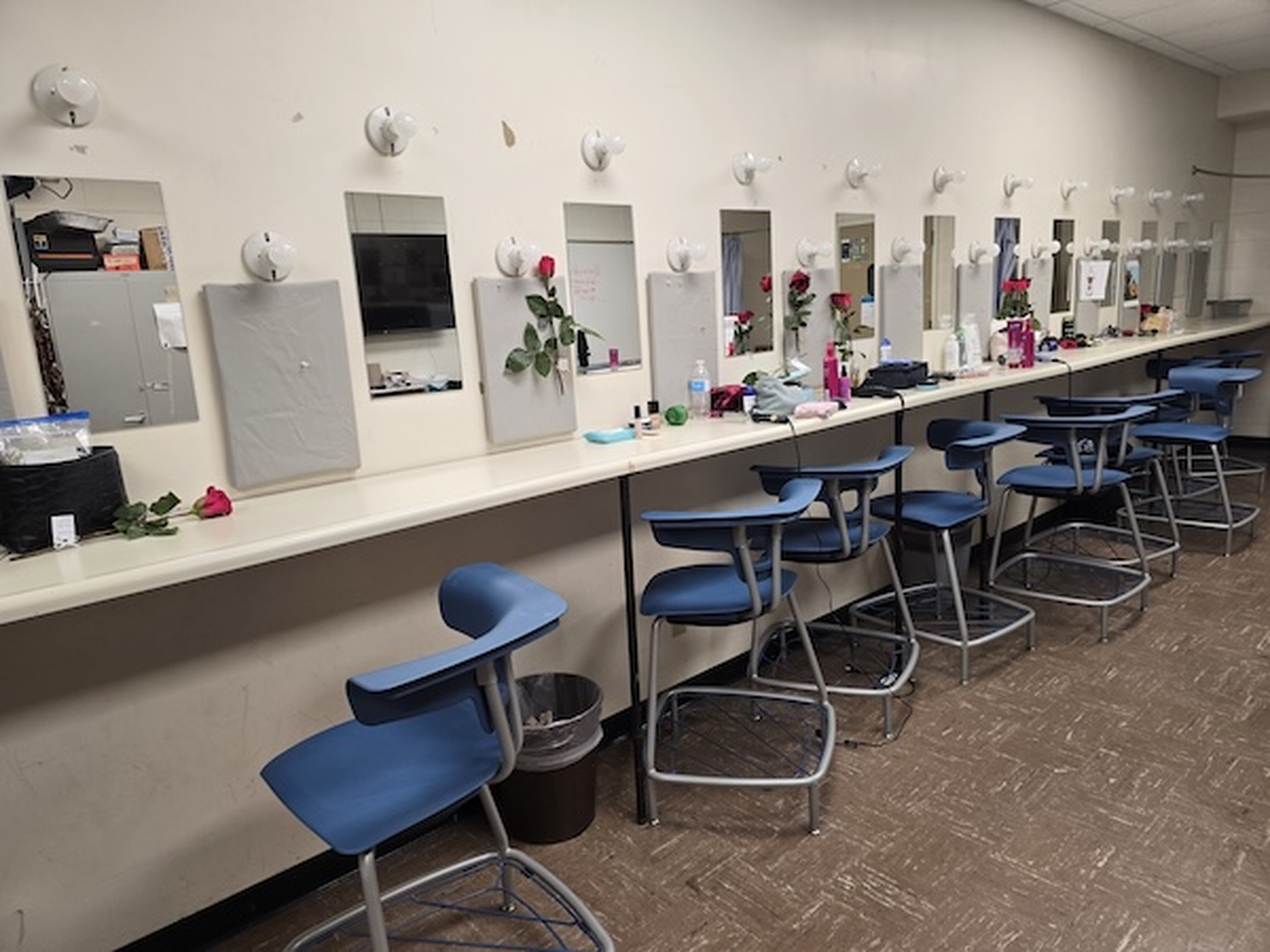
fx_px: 844
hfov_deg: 73.9
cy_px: 476
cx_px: 635
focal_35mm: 23
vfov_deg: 58.9
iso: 160
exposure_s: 1/120
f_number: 1.7
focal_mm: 6.3
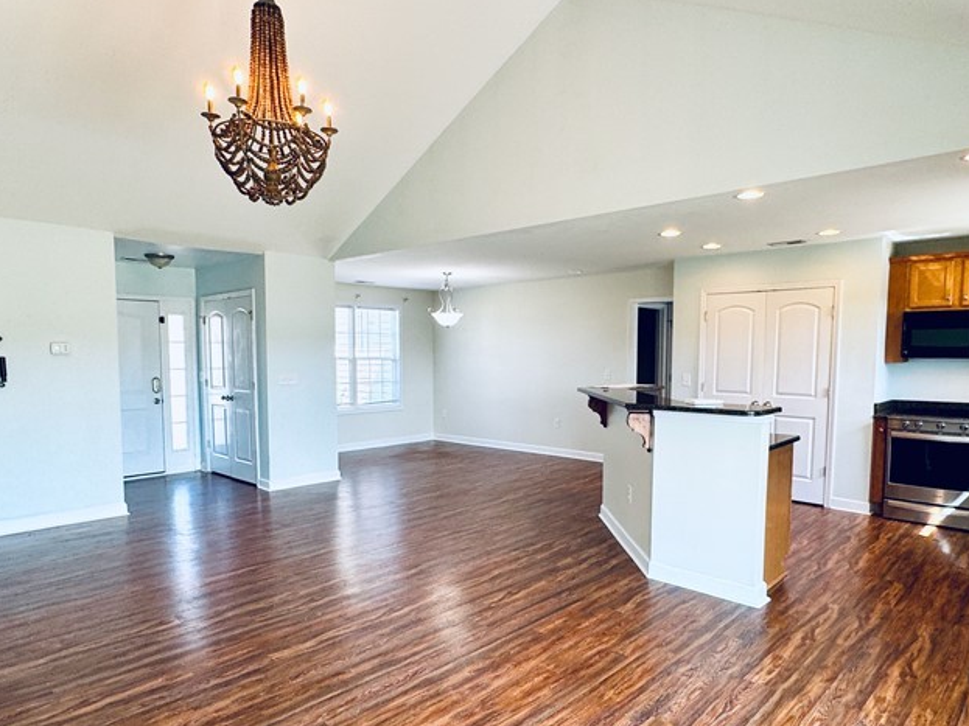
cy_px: 404
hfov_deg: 73.9
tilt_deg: -5.2
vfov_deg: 58.7
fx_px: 644
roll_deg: +0.5
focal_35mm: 23
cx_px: 488
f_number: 2.2
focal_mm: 2.22
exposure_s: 1/120
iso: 100
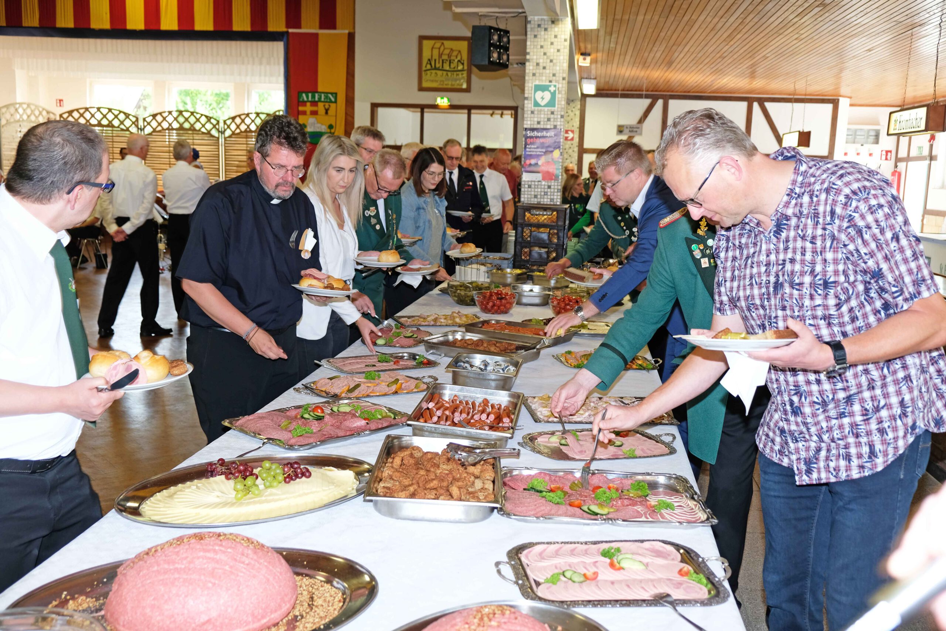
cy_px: 316
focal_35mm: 33
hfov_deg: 57.2
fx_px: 867
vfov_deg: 40.0
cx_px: 473
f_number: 3.6
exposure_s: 1/30
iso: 250
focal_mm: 22.3
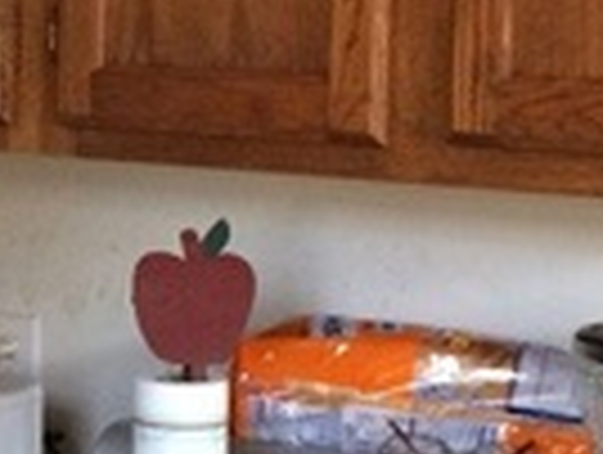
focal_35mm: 143
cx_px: -162
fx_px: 2495
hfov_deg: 13.3
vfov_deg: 10.4
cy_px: 139
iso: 250
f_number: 2.2
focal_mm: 4.12
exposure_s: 1/30
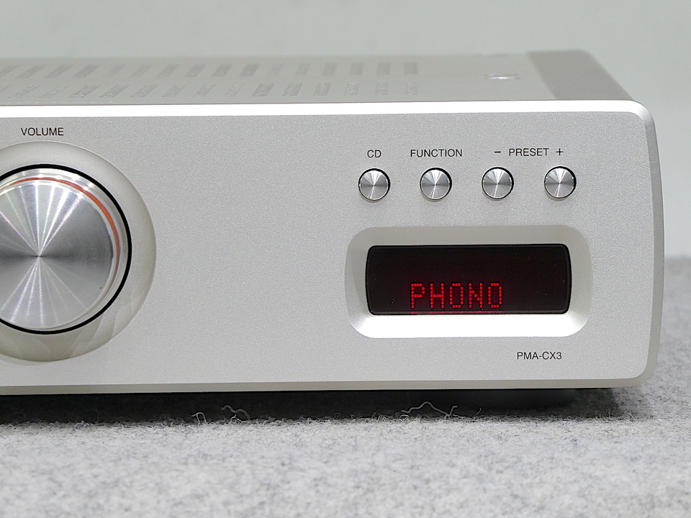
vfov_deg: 6.4
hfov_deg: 8.6
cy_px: 259
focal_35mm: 231
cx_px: 346
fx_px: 4611
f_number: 5.6
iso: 200
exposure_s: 1/10
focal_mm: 41.4
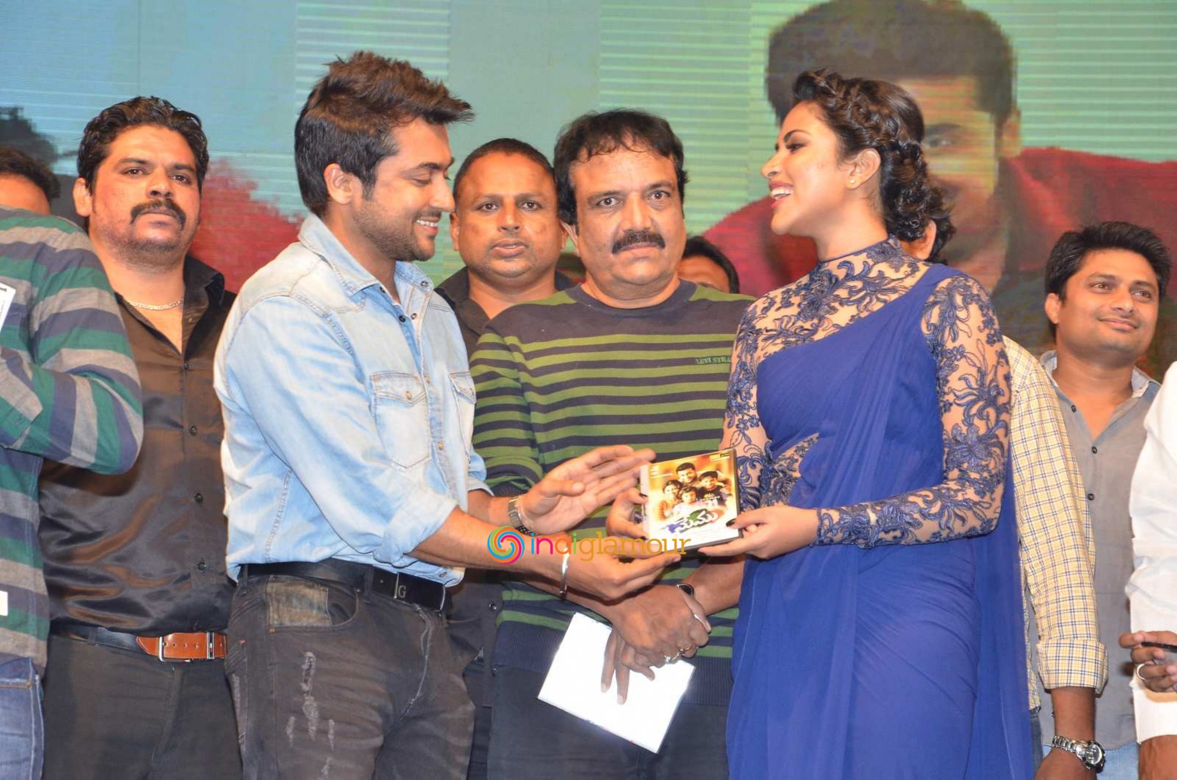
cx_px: 588
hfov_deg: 17.1
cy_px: 390
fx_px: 3916
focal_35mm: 120
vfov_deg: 11.4
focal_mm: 80
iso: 1000
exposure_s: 1/125
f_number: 6.3
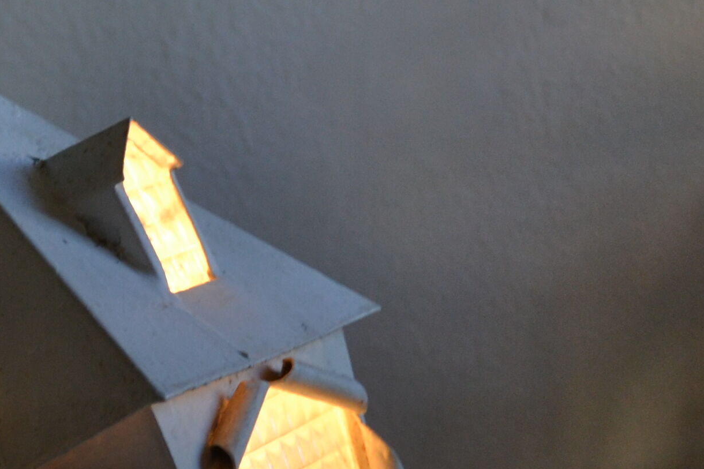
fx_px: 2659
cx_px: -223
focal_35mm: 136
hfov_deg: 14.4
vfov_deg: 10.0
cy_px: 470
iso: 400
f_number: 5
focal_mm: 24
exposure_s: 1/100
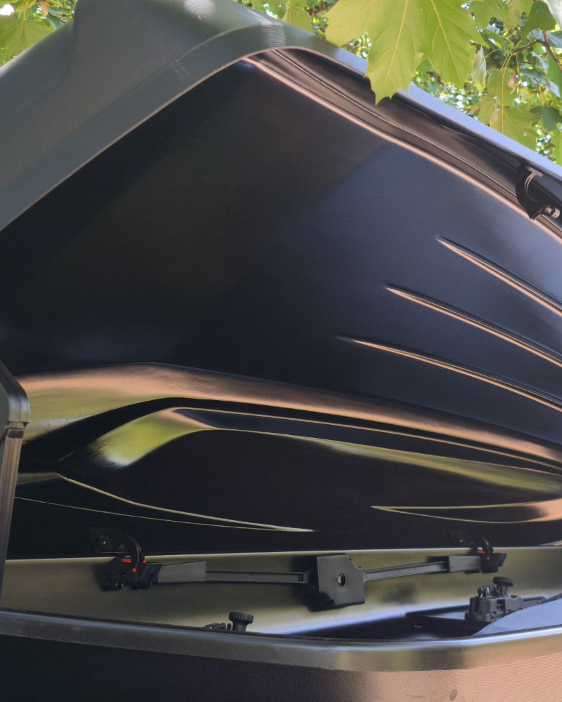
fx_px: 1393
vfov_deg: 28.3
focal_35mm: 67
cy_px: 328
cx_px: 339
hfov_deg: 22.8
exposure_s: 1/128
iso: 50
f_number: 1.6
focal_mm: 6.57
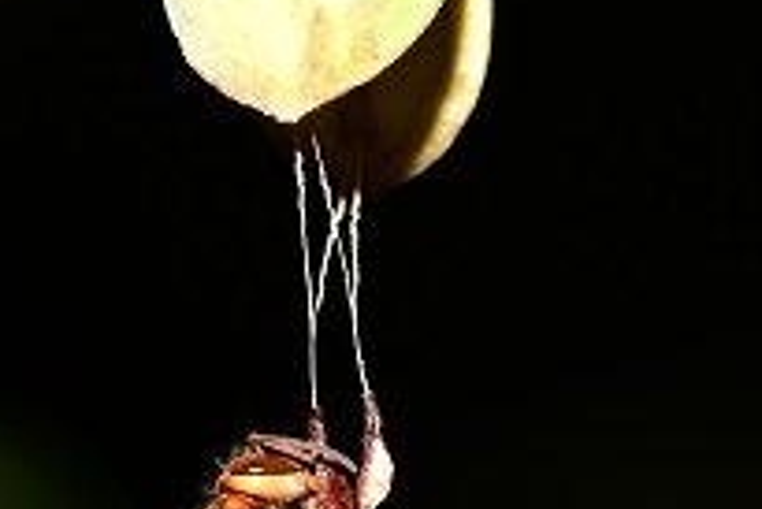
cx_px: 602
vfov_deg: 4.5
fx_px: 6503
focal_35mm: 307
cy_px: 390
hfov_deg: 6.7
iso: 100
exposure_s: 1/250
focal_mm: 105
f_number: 8
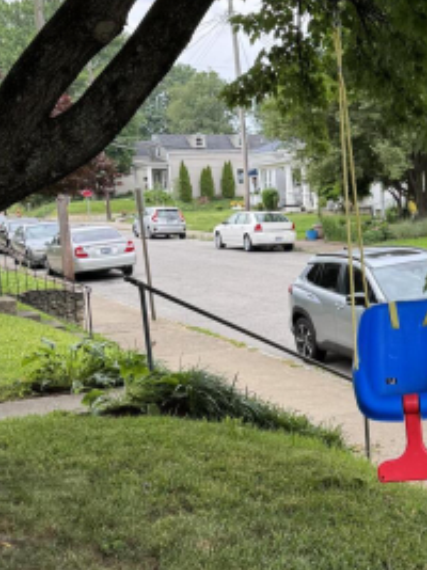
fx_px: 988
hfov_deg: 23.5
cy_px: 304
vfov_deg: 32.2
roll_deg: +3.7
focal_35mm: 60
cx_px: 412
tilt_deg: -6.4
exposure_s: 1/514
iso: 80
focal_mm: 6.76
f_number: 1.78
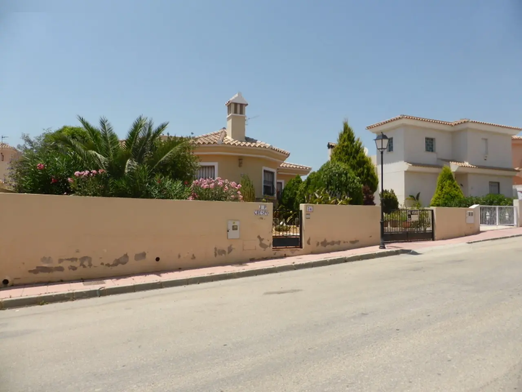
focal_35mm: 24
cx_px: 261
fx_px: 362
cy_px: 196
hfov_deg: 71.6
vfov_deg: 56.8
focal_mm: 4.3
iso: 100
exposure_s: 1/2000
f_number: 3.5
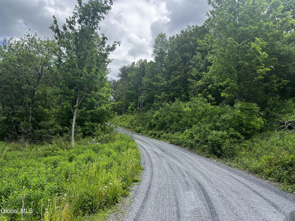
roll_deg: -3.6
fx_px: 222
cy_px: 110
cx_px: 148
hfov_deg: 67.3
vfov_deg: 53.1
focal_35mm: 26
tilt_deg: +9.5
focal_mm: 5.7
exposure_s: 1/1553
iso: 50
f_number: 1.5
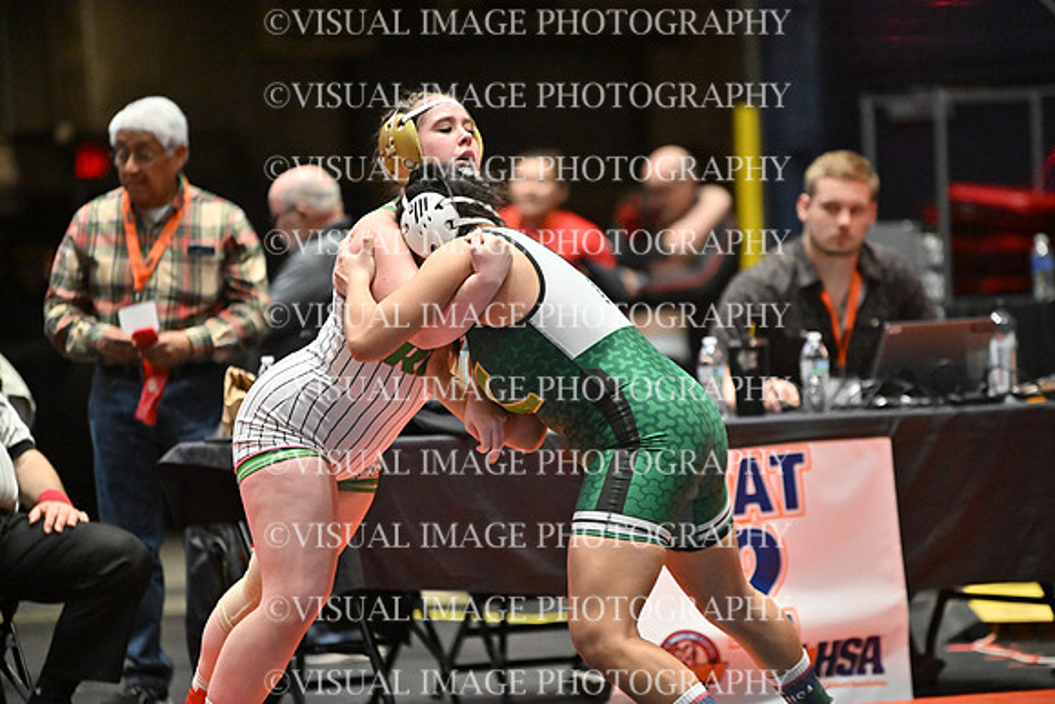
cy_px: 352
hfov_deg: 10.3
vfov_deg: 6.9
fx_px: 5862
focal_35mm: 200
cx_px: 528
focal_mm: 200
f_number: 2.8
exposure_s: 1/1250
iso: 6400
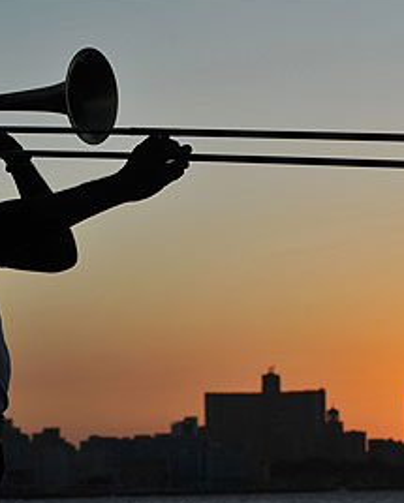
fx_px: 1761
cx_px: 212
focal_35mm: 118
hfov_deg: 13.1
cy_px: 269
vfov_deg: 16.3
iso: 200
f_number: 9.5
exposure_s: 1/350
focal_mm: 75
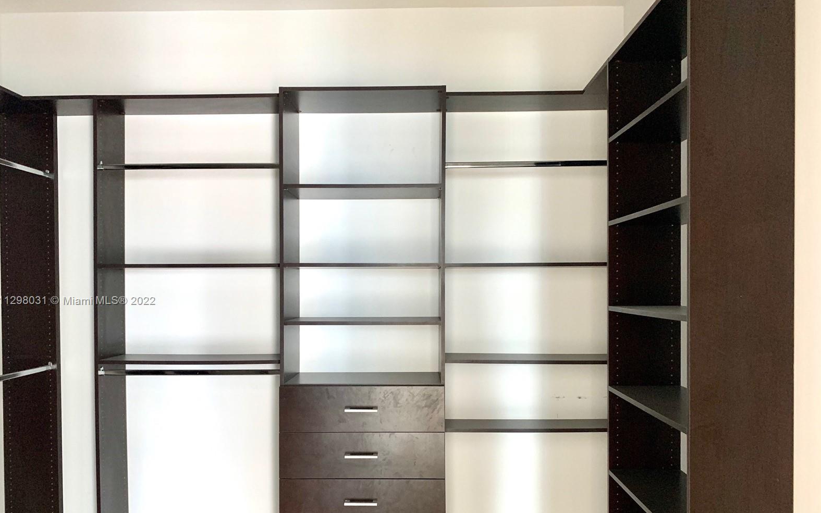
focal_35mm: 28
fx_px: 626
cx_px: 405
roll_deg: -0.3
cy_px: 301
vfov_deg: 44.4
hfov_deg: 66.5
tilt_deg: +0.0
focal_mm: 4.25
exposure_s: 1/60
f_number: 1.8
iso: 320
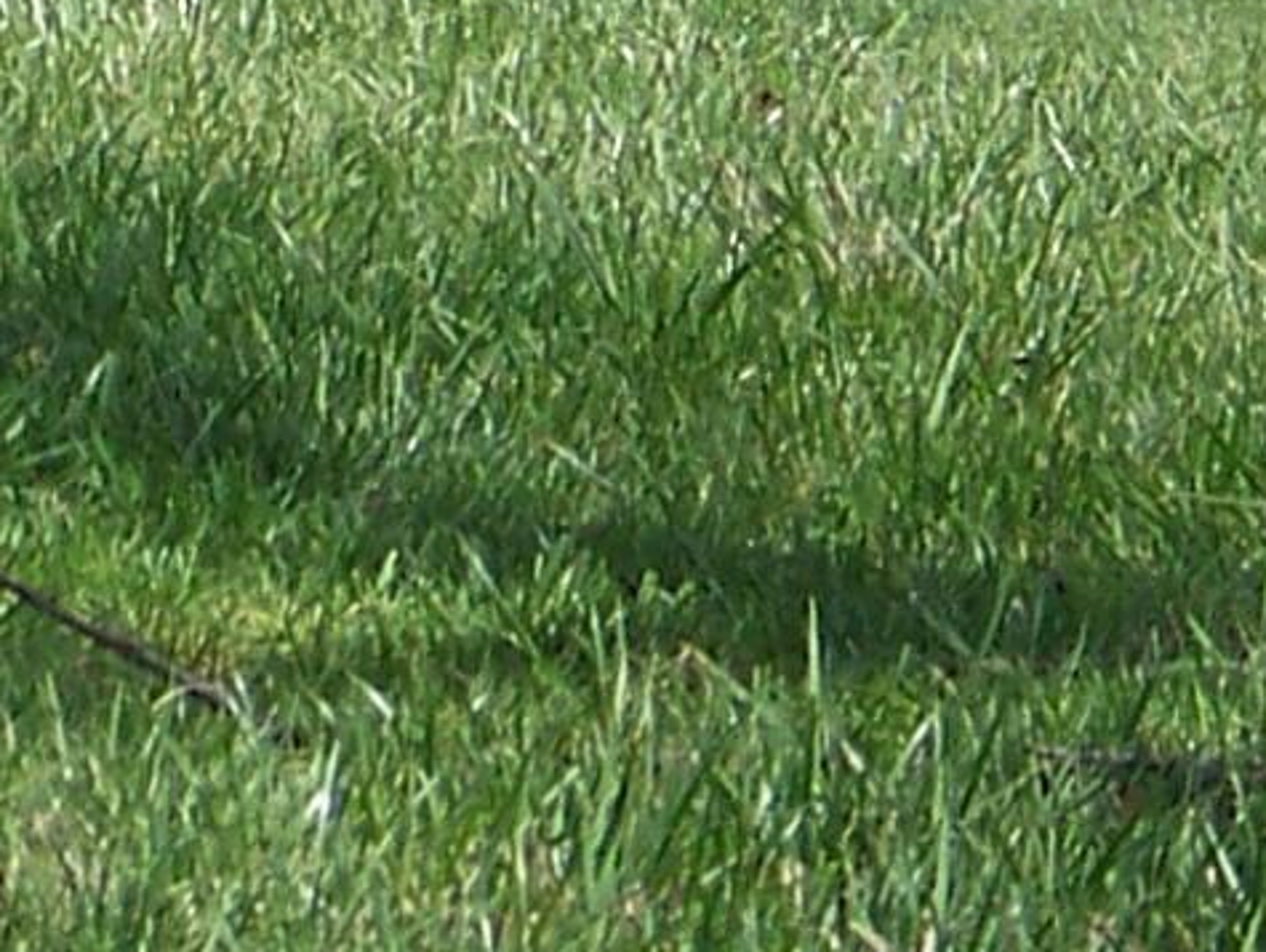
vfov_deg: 2.0
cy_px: -955
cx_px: -267
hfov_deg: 2.7
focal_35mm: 732
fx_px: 26792
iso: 64
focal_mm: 19.3
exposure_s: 1/640
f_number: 3.2
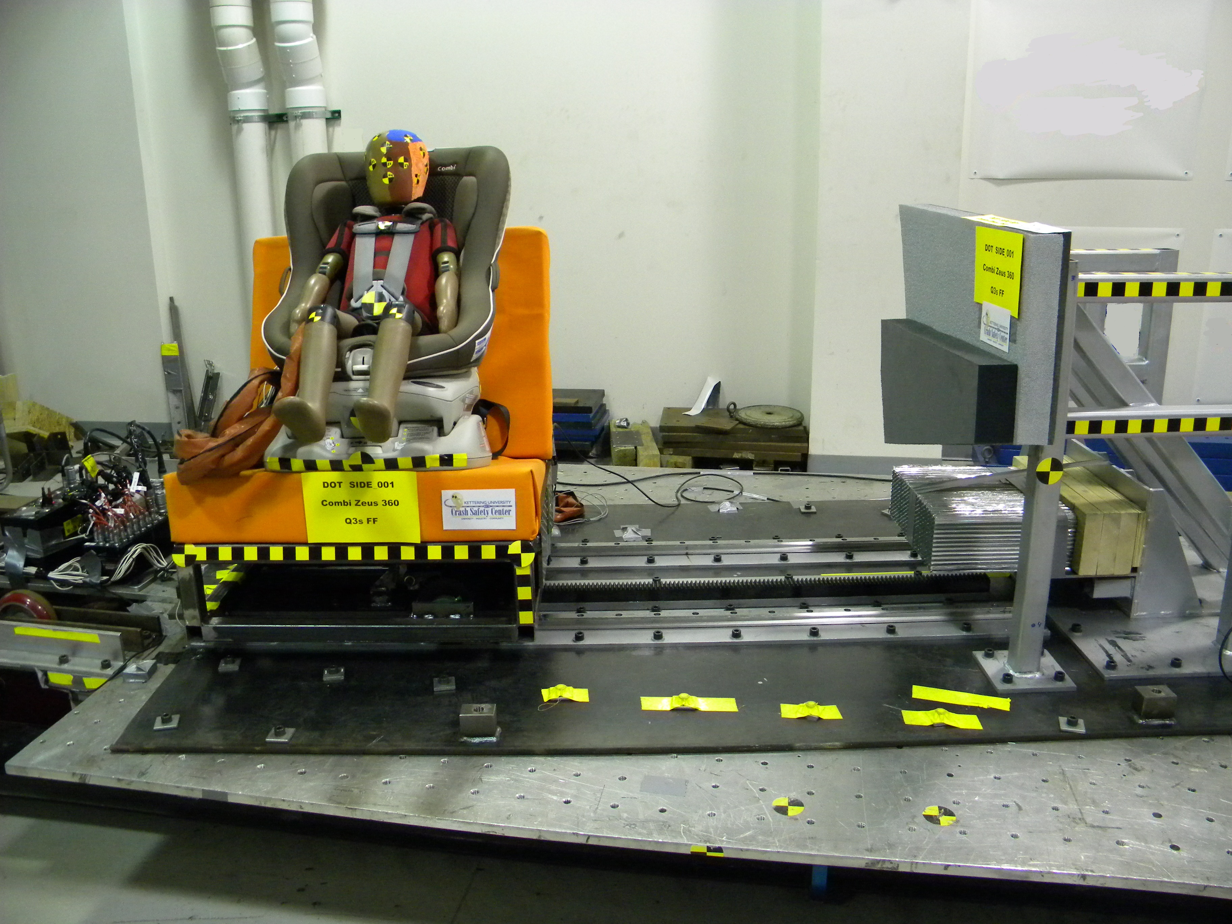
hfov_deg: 63.4
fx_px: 997
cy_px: 462
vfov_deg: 49.7
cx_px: 616
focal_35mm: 28
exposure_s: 1/29.4
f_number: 3.5
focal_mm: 5
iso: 400
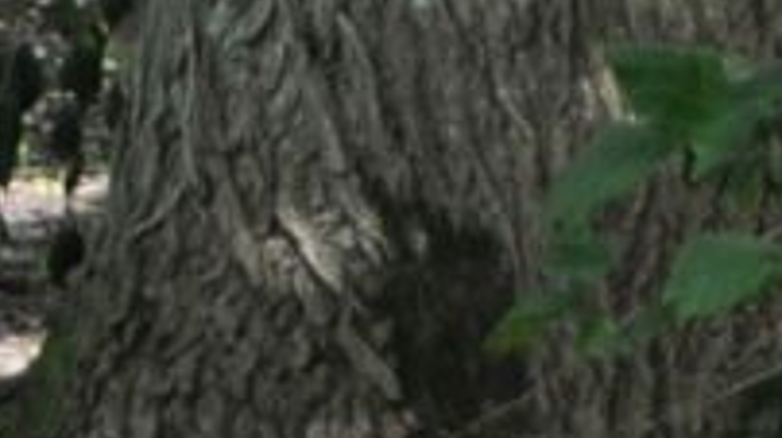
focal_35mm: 529
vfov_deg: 2.2
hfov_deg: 4.1
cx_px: 393
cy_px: -2552
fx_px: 10955
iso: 400
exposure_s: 1/125
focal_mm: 32
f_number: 5.6
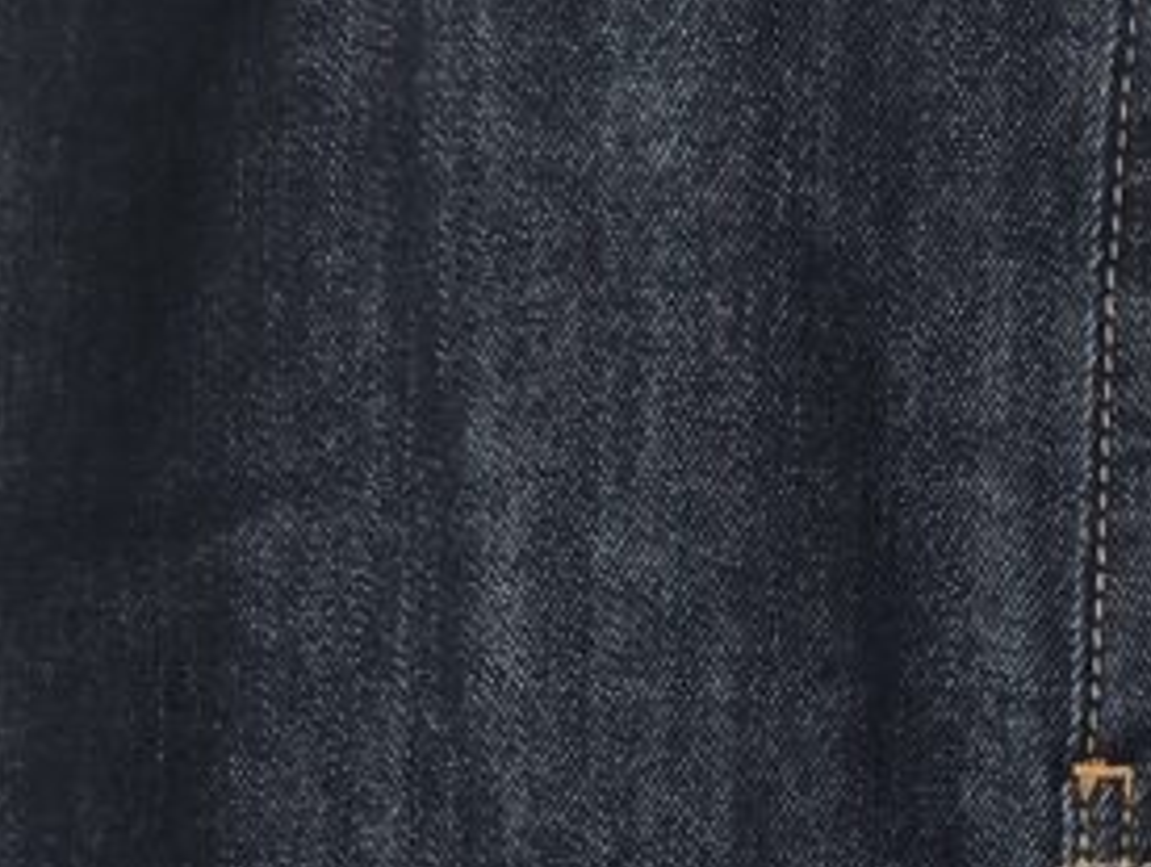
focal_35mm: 171
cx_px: 1000
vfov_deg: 7.7
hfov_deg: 11.5
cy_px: 2505
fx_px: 5693
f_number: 1.8
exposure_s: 1/120
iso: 200
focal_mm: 5.4
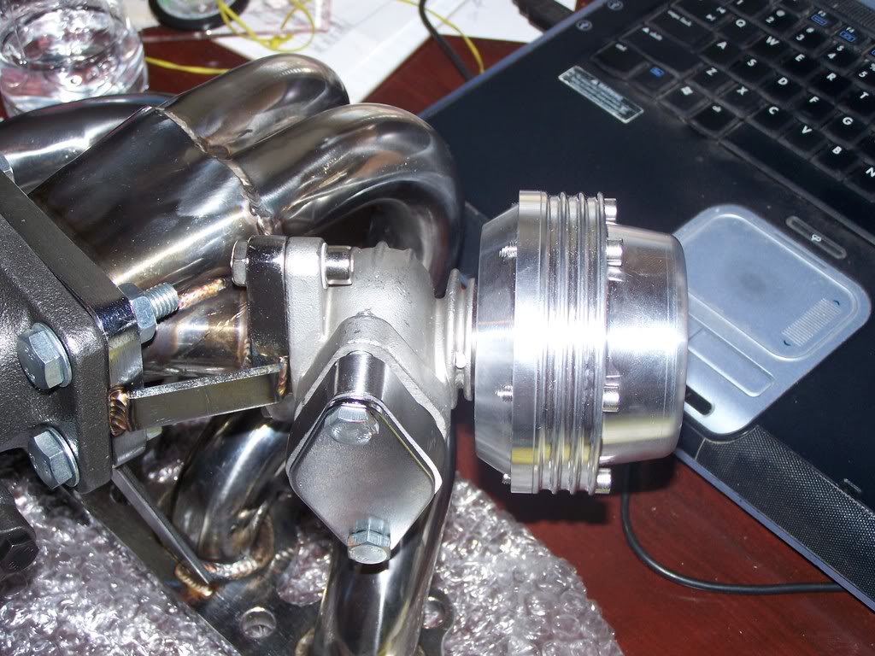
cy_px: 328
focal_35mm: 64
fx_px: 1618
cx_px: 438
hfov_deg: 30.3
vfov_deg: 22.9
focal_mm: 10.7
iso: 80
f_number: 3.2
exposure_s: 1/80
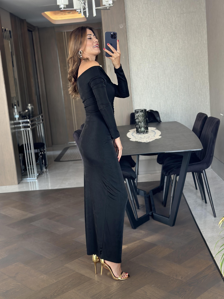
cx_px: 112
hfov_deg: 30.3
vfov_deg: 39.7
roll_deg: +5.3
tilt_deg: -21.3
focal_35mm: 48
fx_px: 414
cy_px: 150
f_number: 1.78
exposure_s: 1/60
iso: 200
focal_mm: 6.86
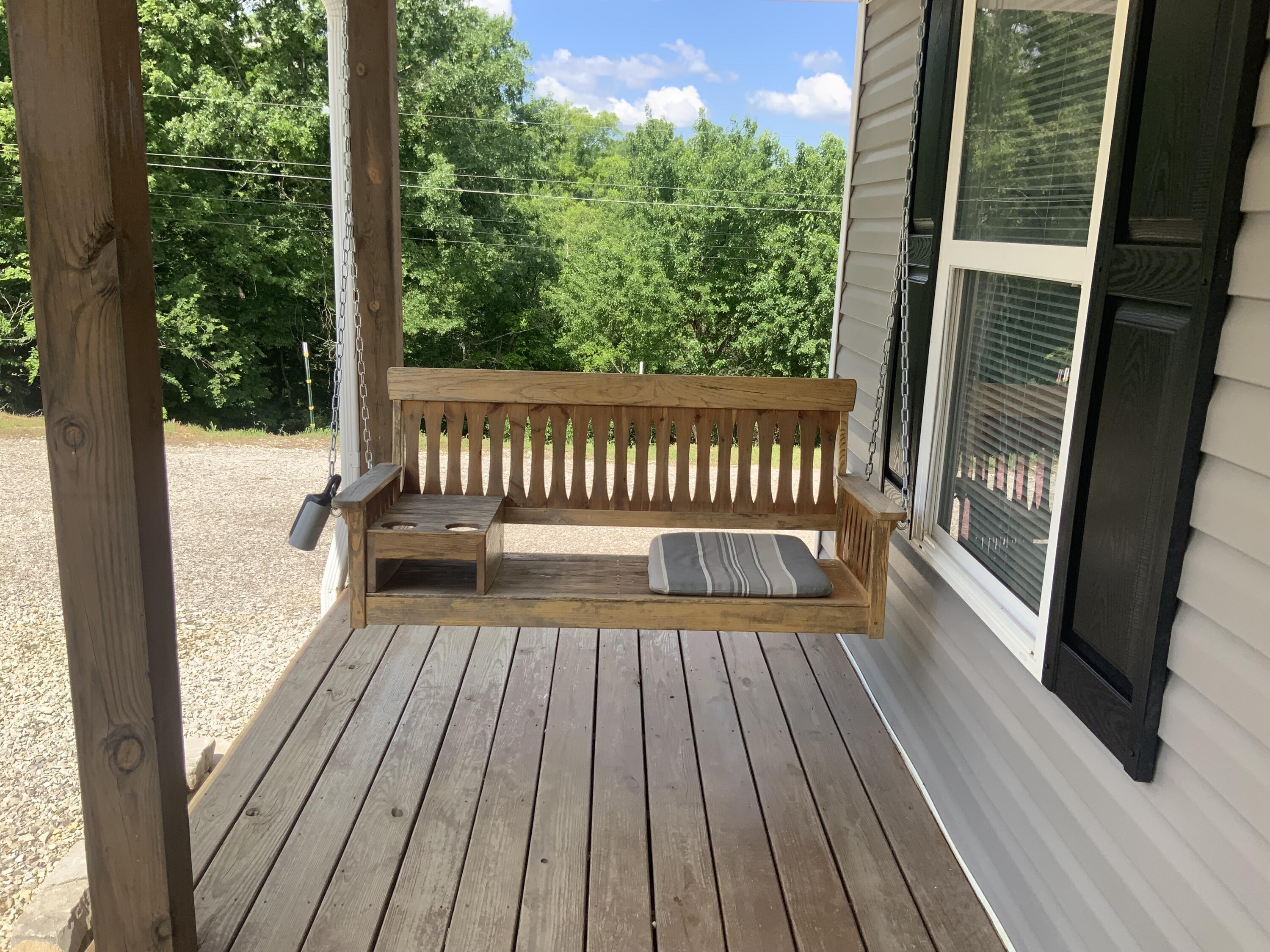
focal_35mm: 29
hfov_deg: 61.7
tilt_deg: -14.6
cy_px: 476
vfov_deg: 48.2
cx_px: 635
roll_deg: -1.7
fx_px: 1064
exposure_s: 1/657
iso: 16
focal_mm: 3
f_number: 1.8
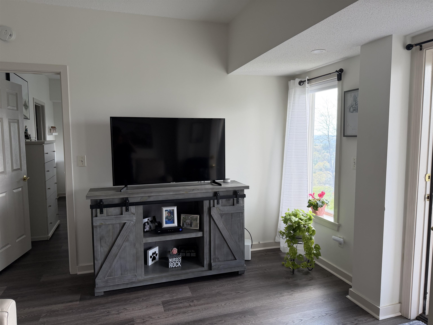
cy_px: 162
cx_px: 216
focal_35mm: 24
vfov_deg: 56.8
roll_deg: -0.1
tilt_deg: -5.3
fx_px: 300
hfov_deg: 71.6
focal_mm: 6.76
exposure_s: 1/161
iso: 100
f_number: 1.78
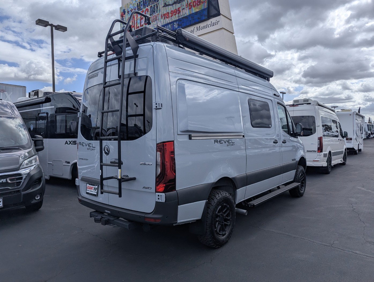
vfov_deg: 56.9
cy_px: 141
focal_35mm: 24
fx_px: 260
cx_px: 187
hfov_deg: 71.5
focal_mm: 6.81
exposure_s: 1/3534
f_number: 1.85
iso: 47
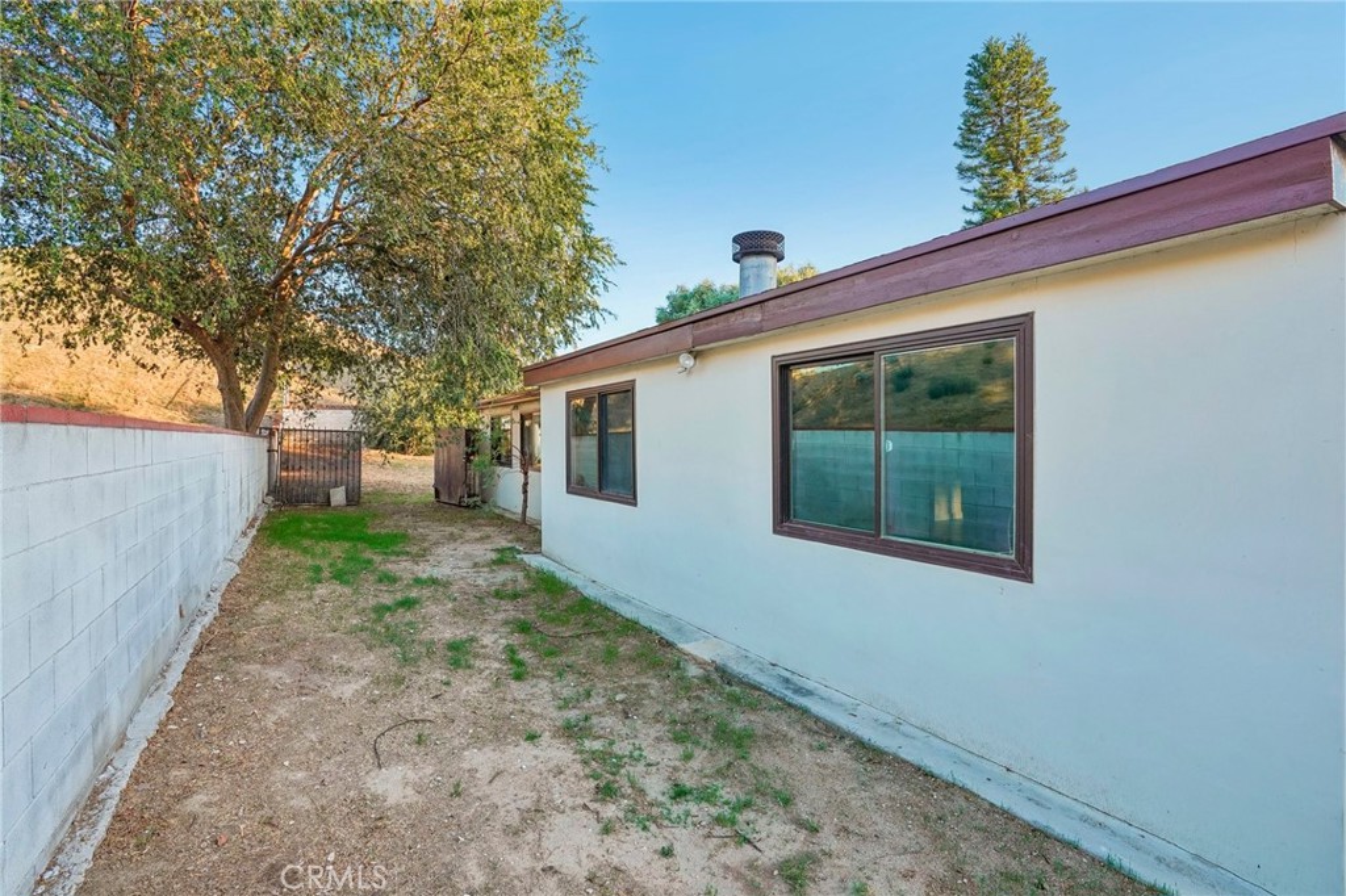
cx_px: 673
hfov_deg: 96.8
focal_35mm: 16
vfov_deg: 73.7
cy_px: 448
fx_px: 598
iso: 400
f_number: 8
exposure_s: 1/100
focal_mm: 16
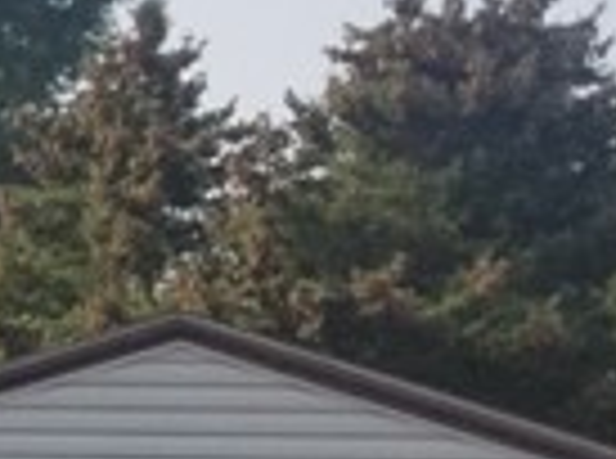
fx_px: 3461
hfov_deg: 8.0
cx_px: -1479
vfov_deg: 7.6
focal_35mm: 195
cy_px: 418
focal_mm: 4.25
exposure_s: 1/2008
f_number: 1.7
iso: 50
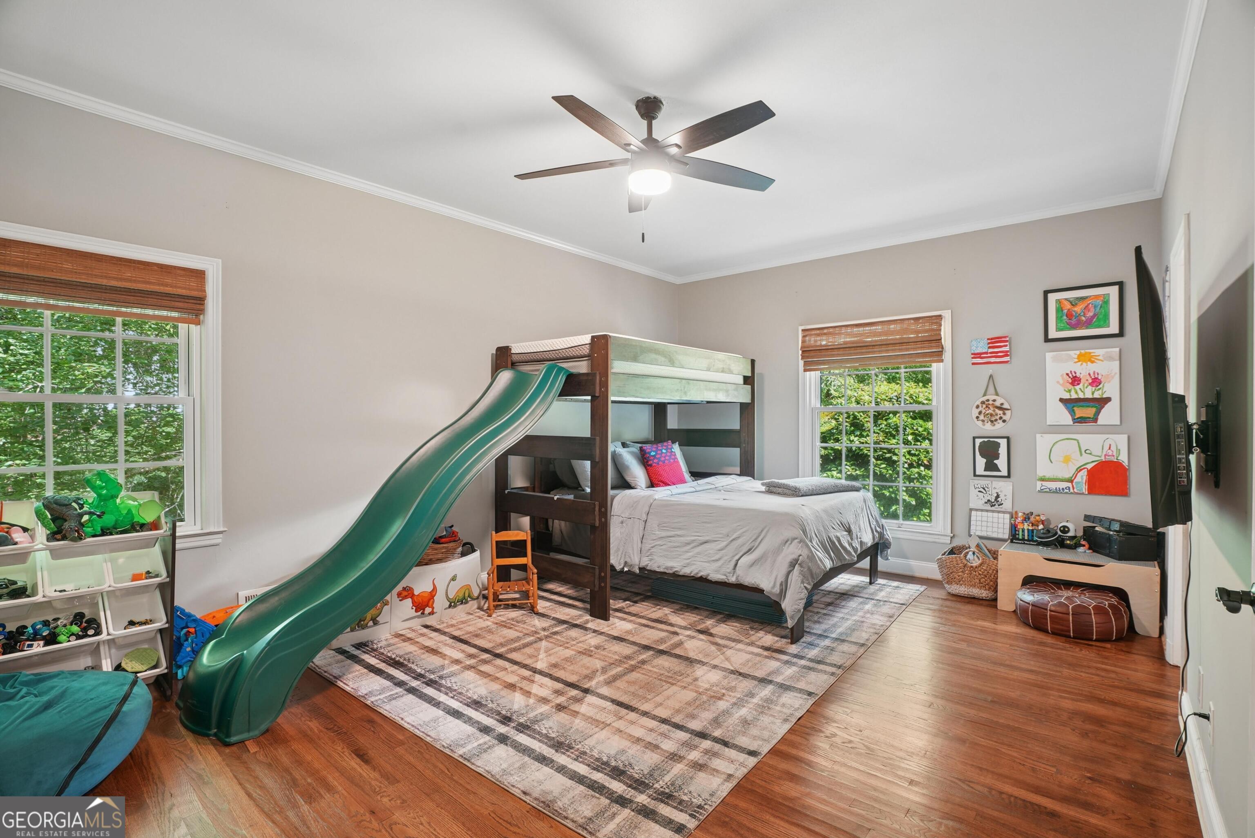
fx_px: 558
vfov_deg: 73.8
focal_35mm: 16
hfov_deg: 96.7
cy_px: 419
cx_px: 628
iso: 320
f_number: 8
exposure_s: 1/2
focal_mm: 16
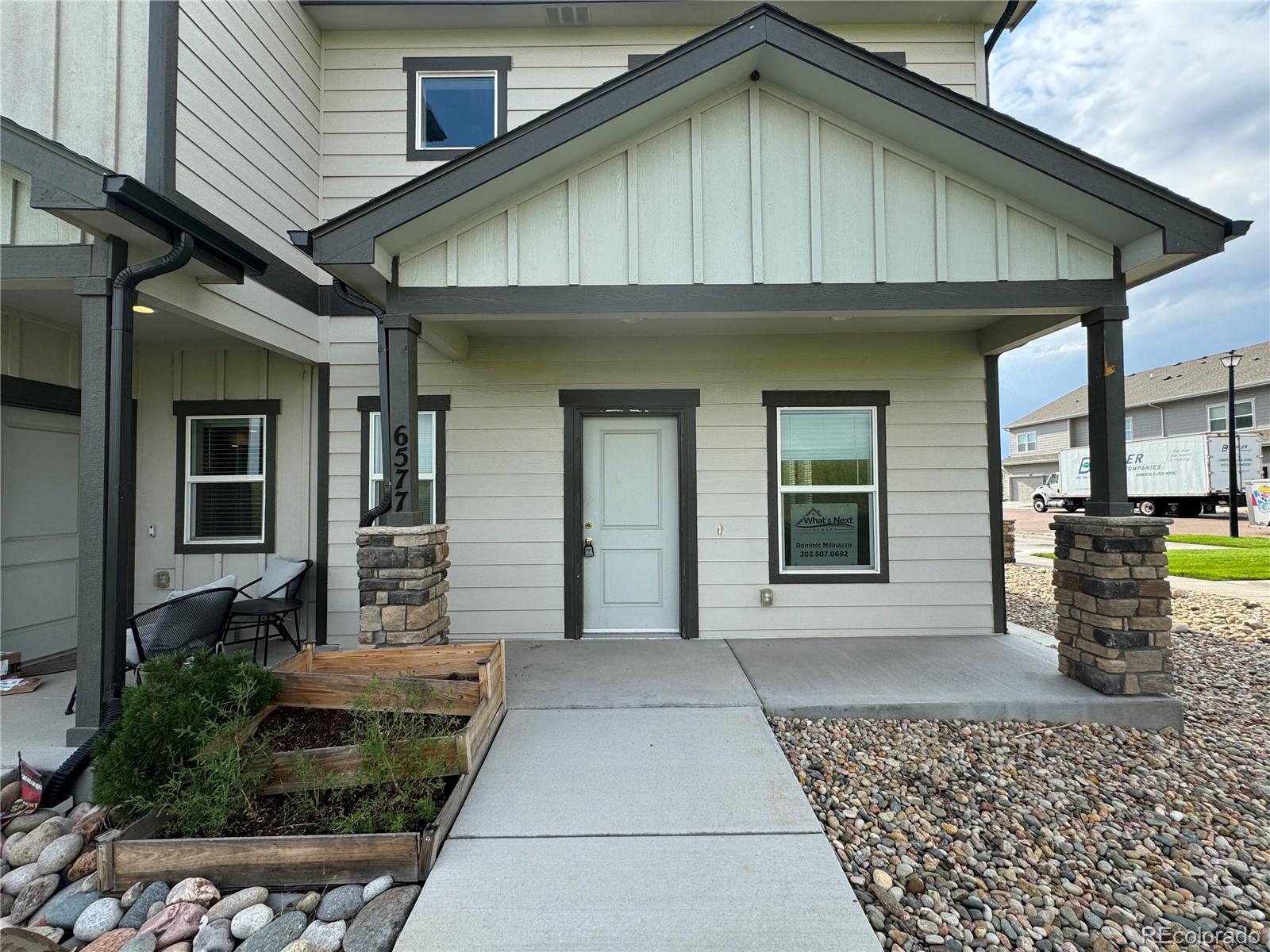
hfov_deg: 102.1
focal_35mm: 14
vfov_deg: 85.7
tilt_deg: +1.5
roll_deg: +0.5
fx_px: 514
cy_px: 476
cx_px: 635
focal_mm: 2.22
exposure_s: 1/498
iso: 50
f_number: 2.2
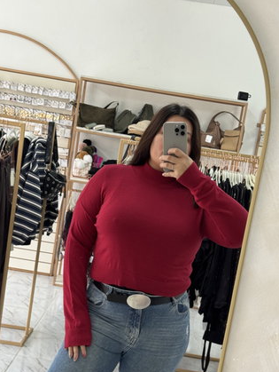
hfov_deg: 24.1
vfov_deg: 31.5
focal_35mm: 61
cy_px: 229
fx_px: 655
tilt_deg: -8.2
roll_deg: -7.9
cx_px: 147
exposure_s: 1/50
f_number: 1.78
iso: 100
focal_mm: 6.76
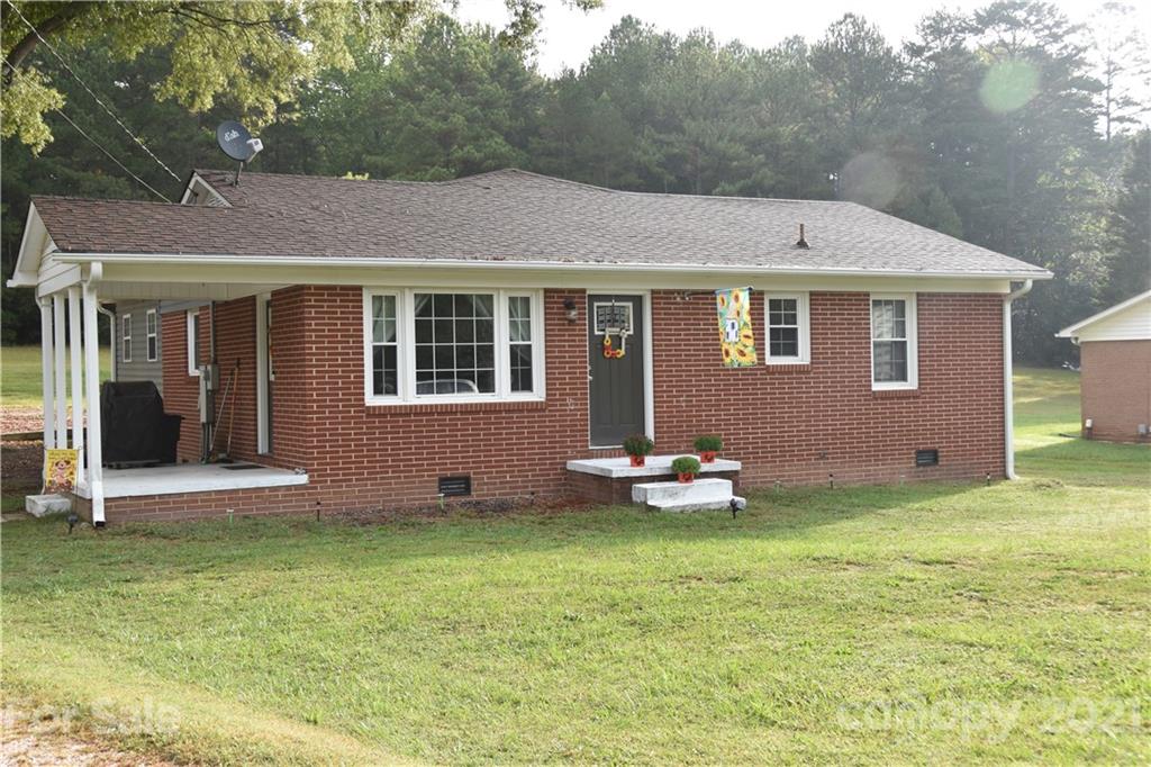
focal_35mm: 42
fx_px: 1342
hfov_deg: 46.4
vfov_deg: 31.9
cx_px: 576
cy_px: 384
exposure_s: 1/250
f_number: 8
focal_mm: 28
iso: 280
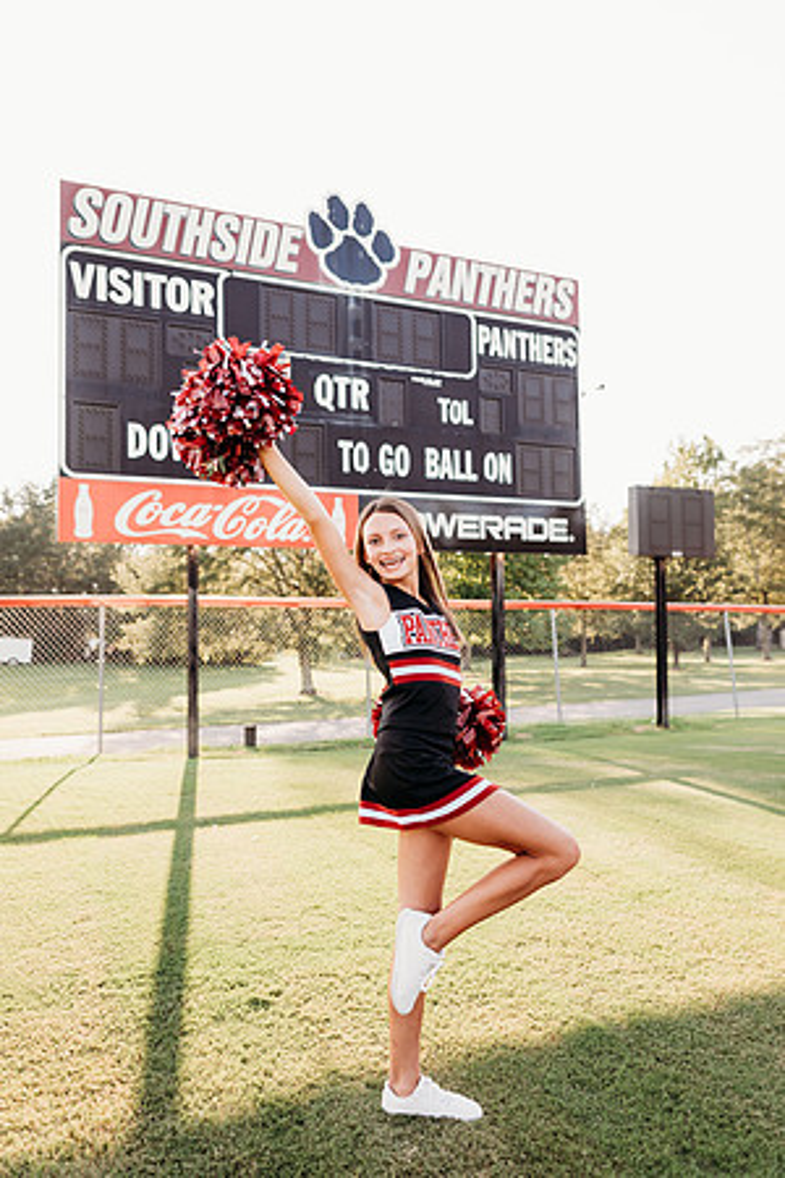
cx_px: 392
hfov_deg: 53.1
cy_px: 589
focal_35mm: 24
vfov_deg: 73.7
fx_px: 785
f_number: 2.8
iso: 200
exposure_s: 1/500
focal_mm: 24
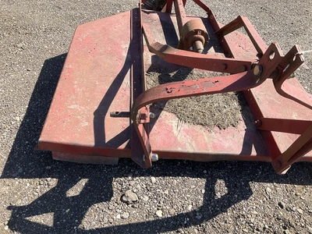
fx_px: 261
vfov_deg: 48.2
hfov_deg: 61.7
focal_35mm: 29
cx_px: 156
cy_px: 117
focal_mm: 3
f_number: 1.8
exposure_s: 1/770
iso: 25
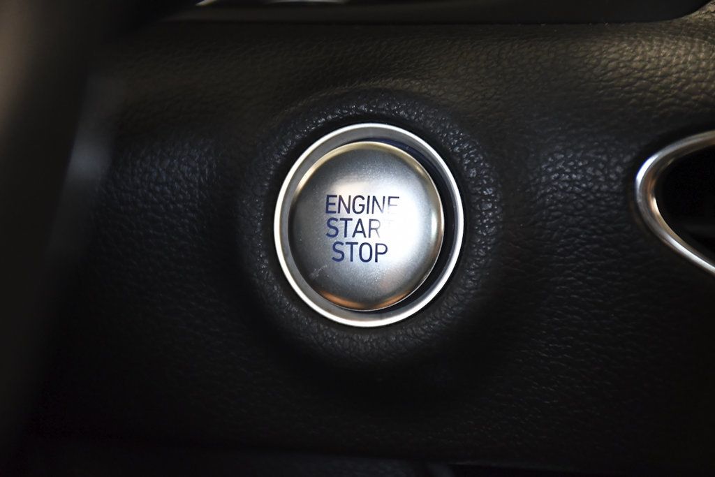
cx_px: 358
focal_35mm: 157
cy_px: 238
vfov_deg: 8.7
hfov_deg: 13.1
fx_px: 3118
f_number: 5.6
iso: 2500
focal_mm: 105
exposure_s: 1/125
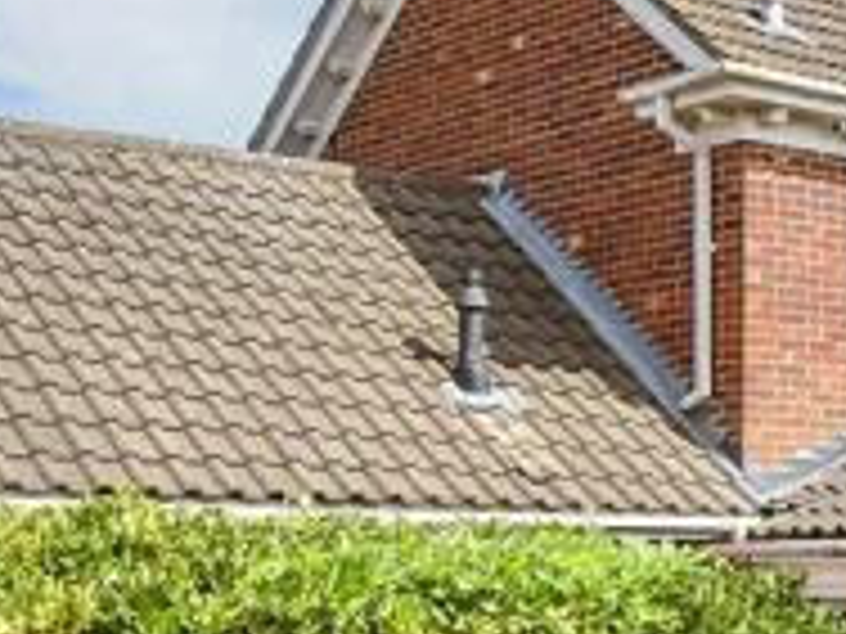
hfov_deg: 20.1
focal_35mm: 89
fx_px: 2175
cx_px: 1120
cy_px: 600
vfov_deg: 16.3
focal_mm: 11.5
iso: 160
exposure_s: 1/320
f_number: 8
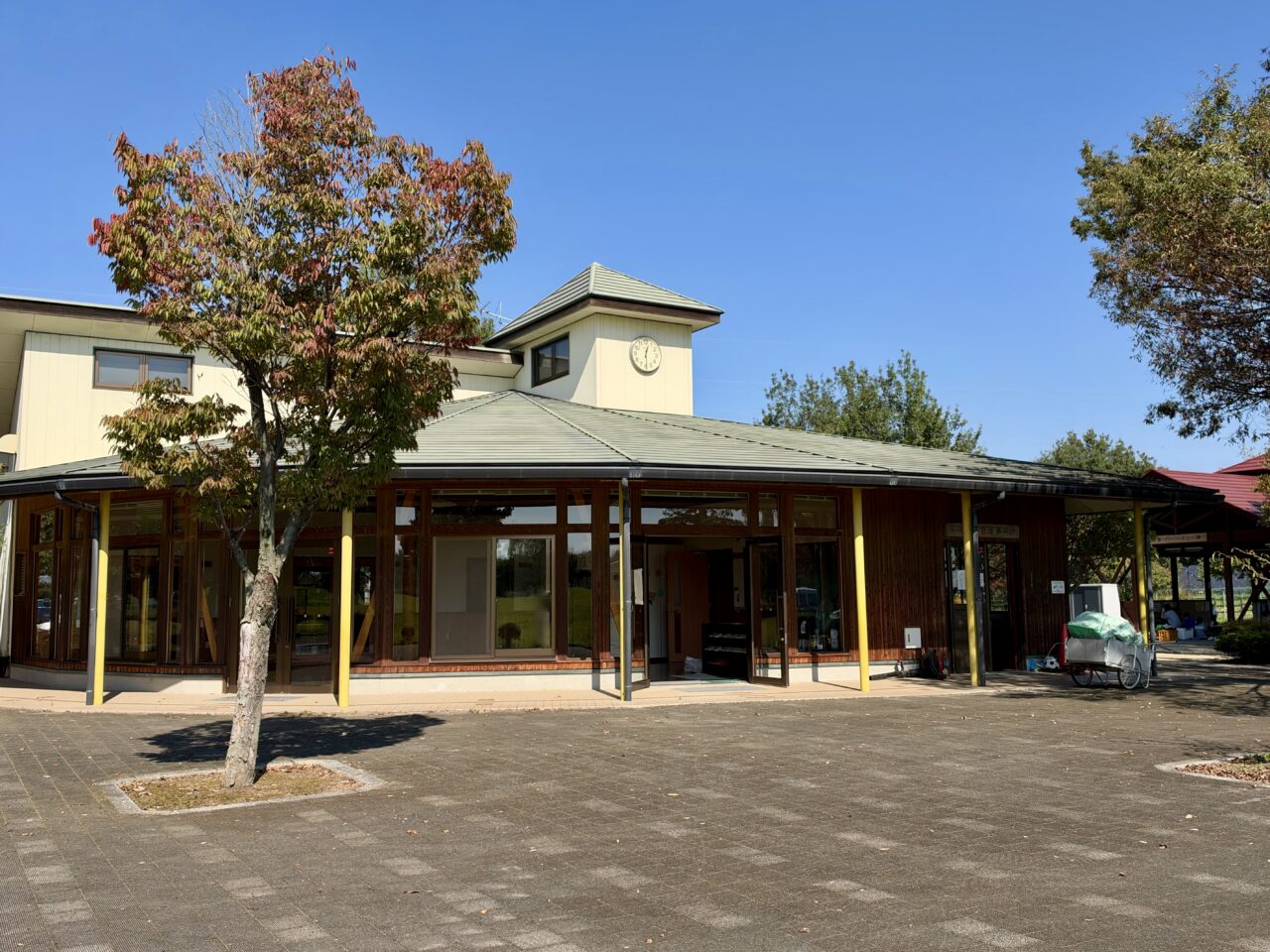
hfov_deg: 56.8
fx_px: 1174
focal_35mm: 32
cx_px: 635
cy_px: 476
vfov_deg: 44.2
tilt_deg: +6.9
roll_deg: +0.4
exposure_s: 1/2976
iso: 64
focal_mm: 6.93
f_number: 1.8
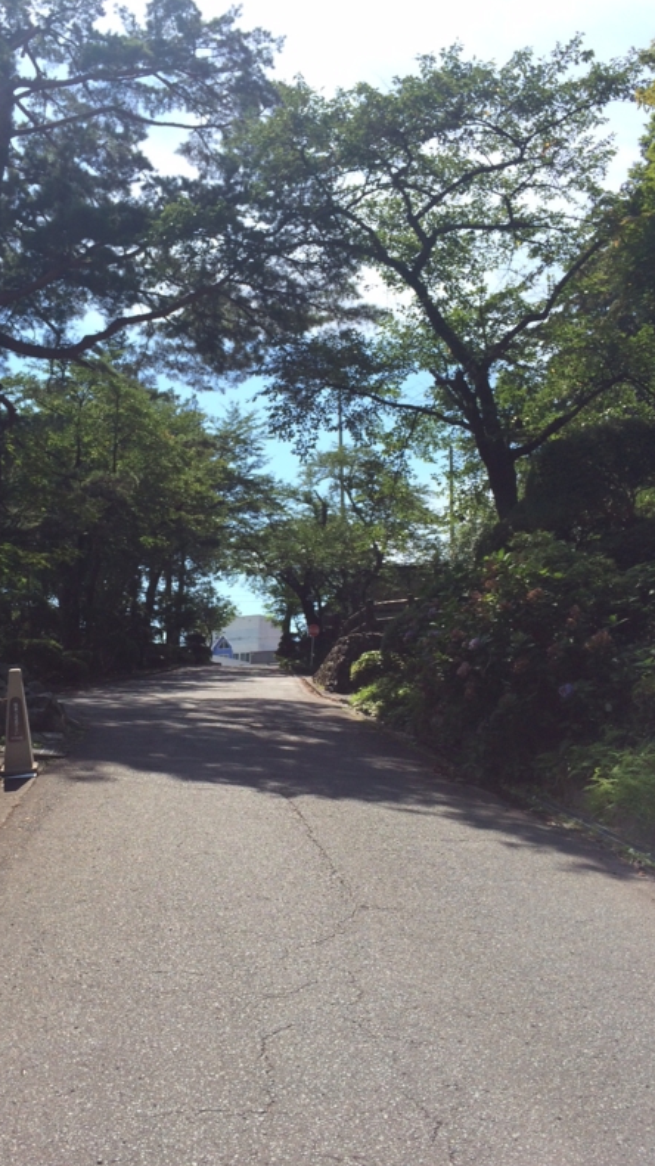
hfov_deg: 36.4
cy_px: 577
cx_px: 232
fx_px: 989
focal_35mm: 32
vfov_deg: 61.0
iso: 32
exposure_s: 1/1580
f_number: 2.2
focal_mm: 4.15
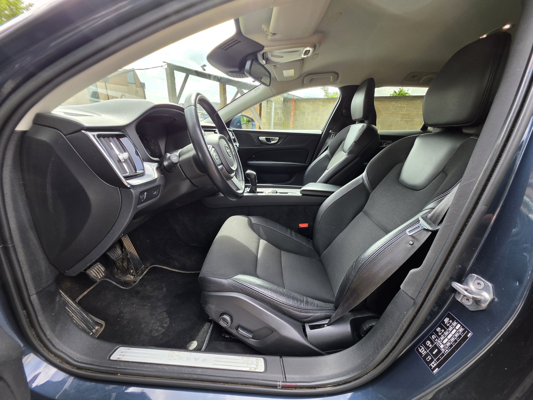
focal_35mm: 13
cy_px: 200
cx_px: 266
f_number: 1.9
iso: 20
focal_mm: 2.2
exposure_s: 1/120
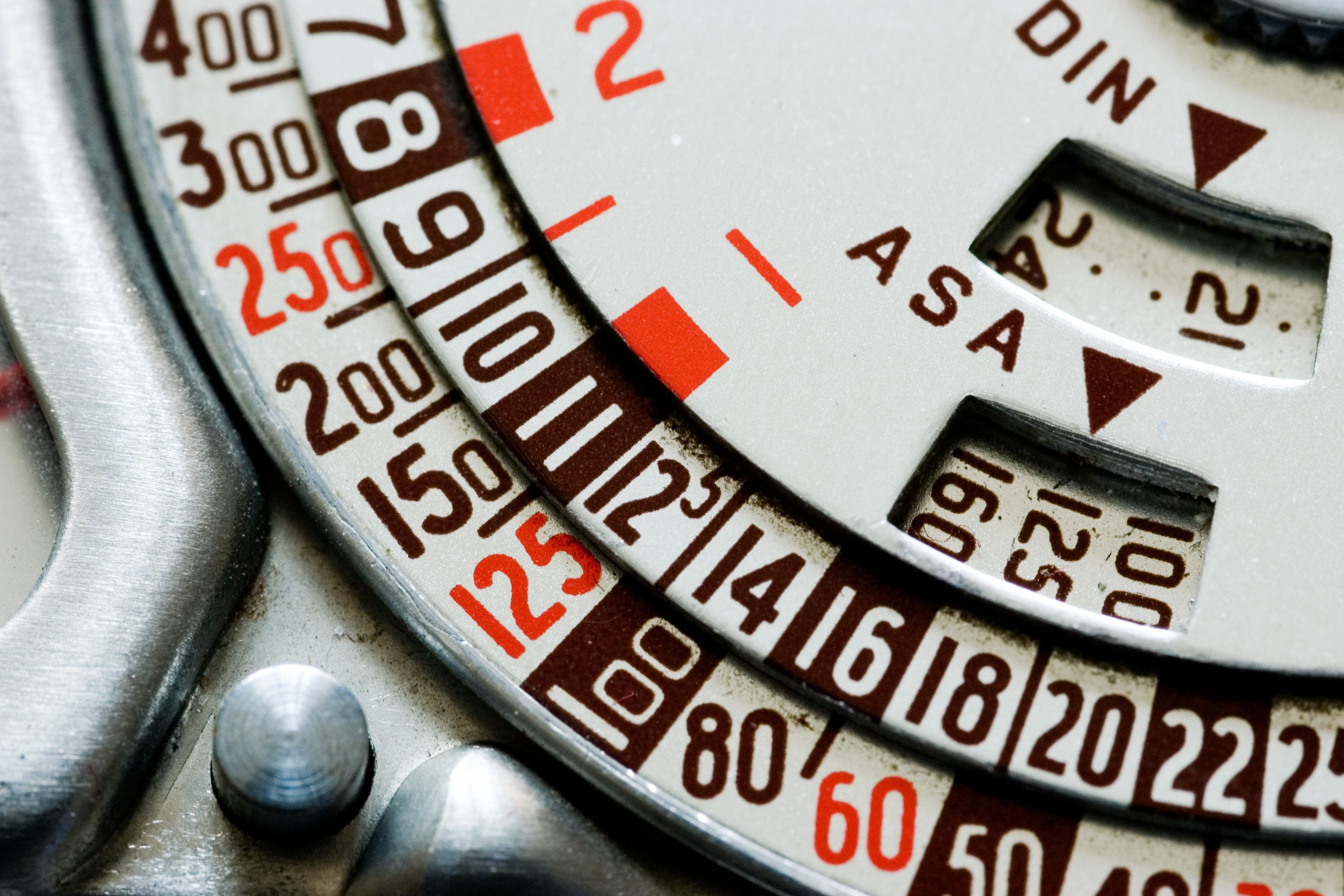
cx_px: 675
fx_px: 5917
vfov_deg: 8.7
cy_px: 447
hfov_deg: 13.0
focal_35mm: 159
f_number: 8
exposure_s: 1/6
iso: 200
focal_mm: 105
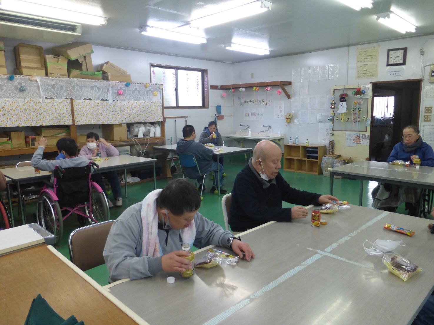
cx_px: 217
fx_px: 326
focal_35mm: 26
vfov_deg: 53.1
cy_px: 162
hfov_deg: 67.3
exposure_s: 1/60
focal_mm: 4.4
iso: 250
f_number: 3.3
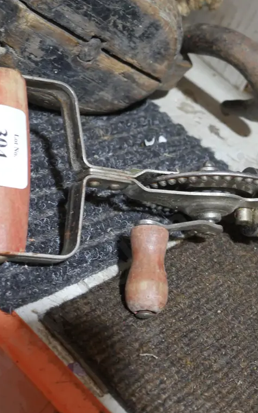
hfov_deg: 18.2
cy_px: 207
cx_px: 204
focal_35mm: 71
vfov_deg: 29.0
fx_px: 799
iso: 1600
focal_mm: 25
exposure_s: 1/60
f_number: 5.3
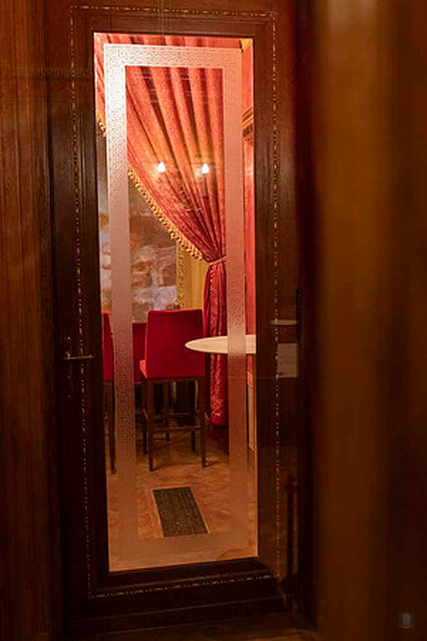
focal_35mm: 42
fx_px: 747
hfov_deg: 31.9
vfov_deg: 46.4
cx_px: 214
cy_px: 320
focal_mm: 42
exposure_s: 1/80
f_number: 4
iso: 12800
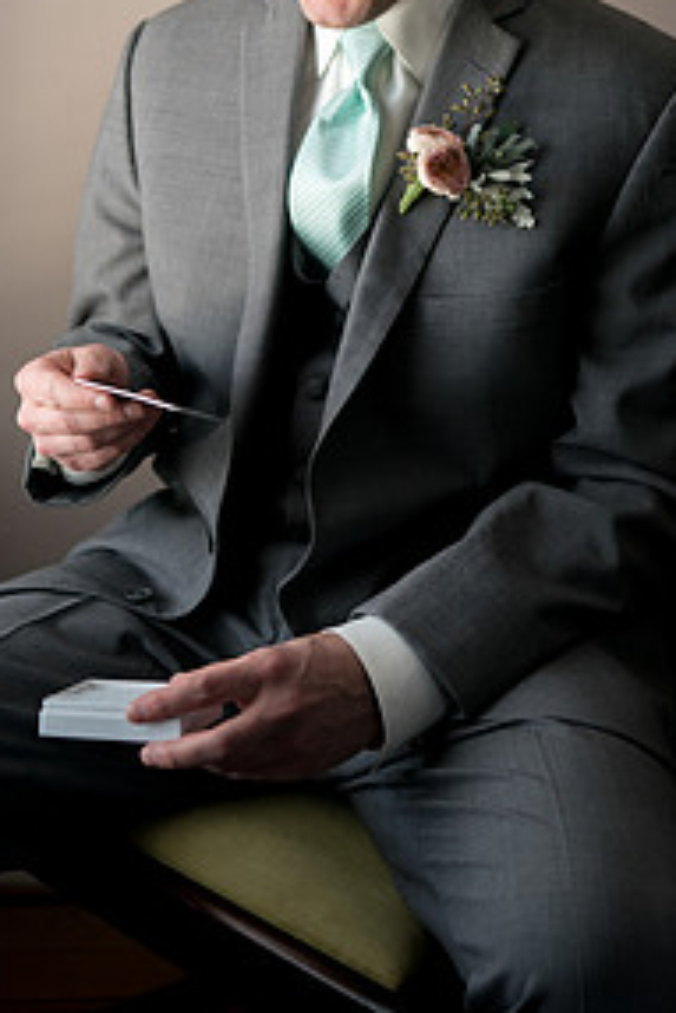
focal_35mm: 55
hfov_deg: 24.6
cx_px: 315
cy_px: 234
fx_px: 1547
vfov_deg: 35.3
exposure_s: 1/200
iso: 800
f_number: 2.8
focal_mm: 35
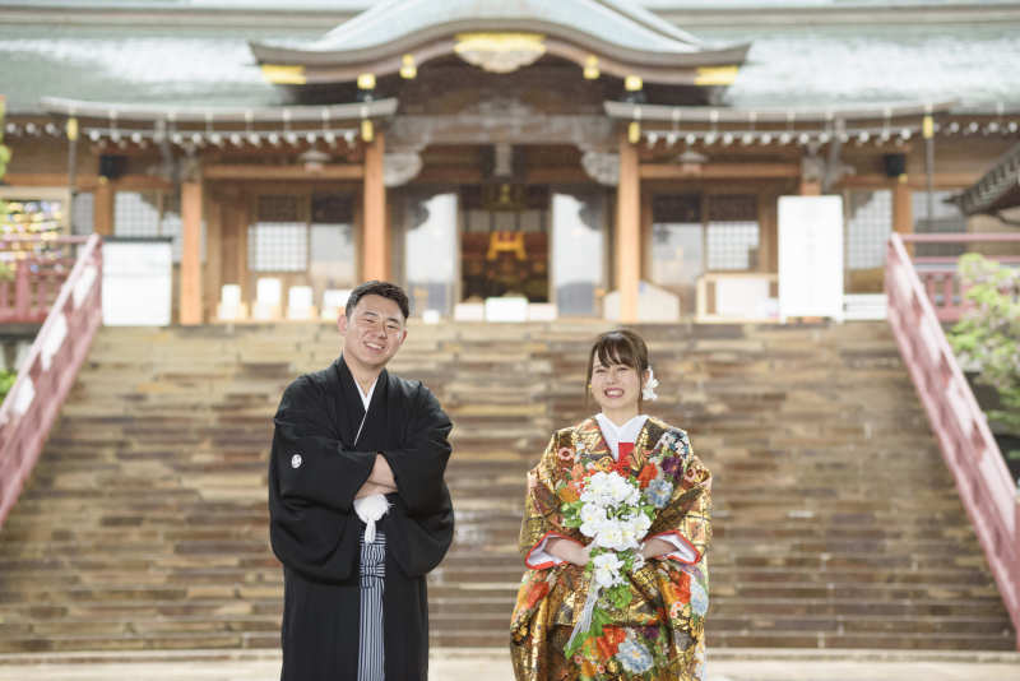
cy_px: 340
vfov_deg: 16.1
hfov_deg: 23.9
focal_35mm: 85
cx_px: 510
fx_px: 2409
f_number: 3.2
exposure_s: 1/250
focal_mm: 85
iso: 100
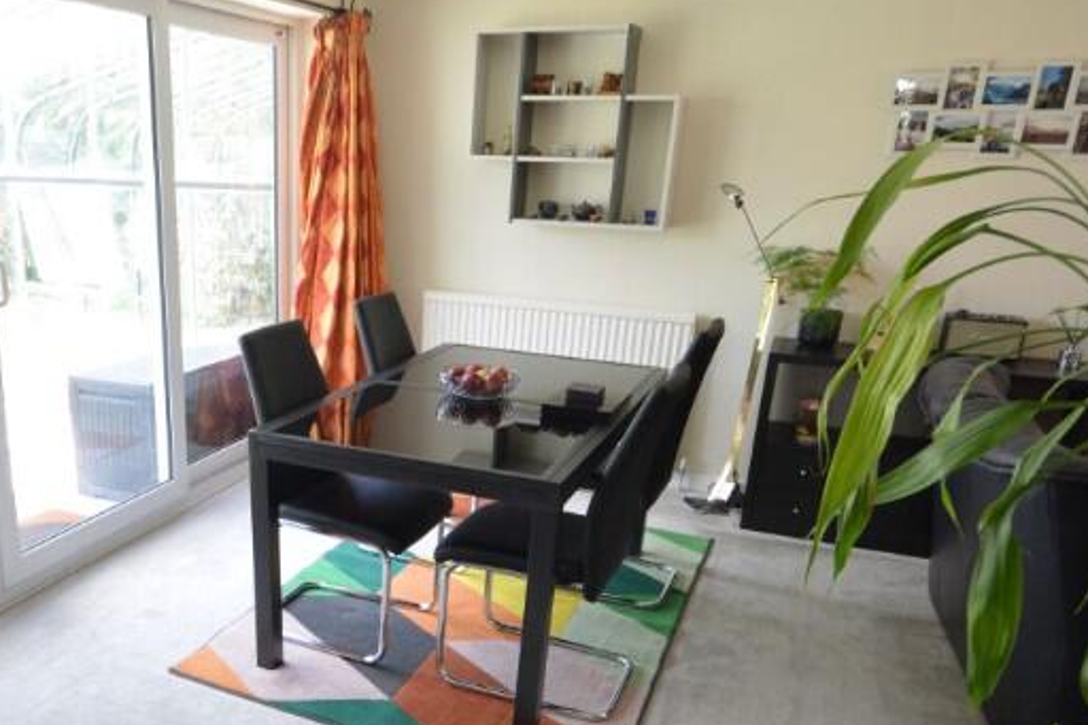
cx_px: 351
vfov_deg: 42.9
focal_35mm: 30
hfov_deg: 60.3
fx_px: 906
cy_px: 493
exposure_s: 1/15
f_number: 8
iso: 400
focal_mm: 10
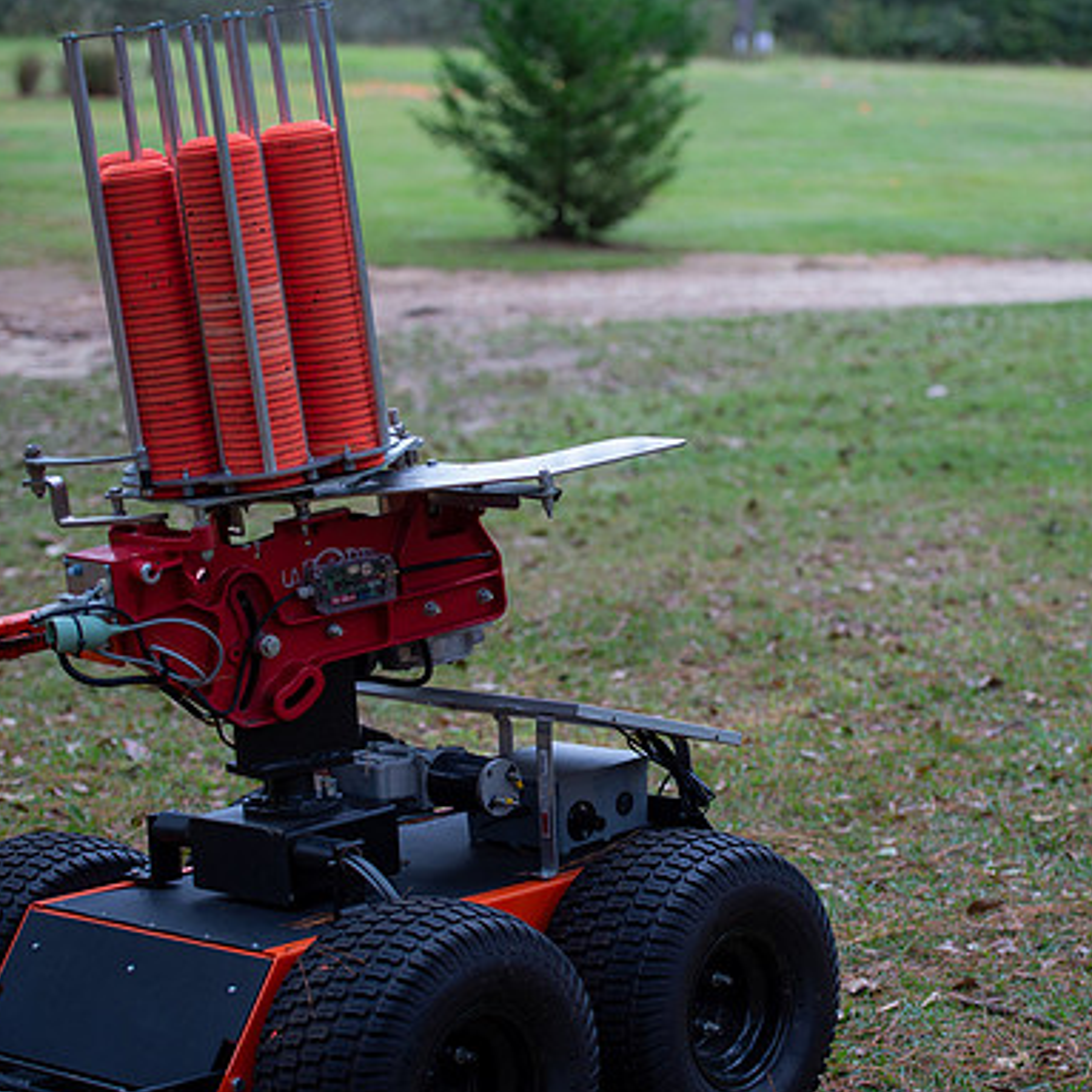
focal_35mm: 90
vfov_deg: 19.3
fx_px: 3212
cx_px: 644
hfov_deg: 19.3
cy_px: 547
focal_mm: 70
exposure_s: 1/250
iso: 320
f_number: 3.2
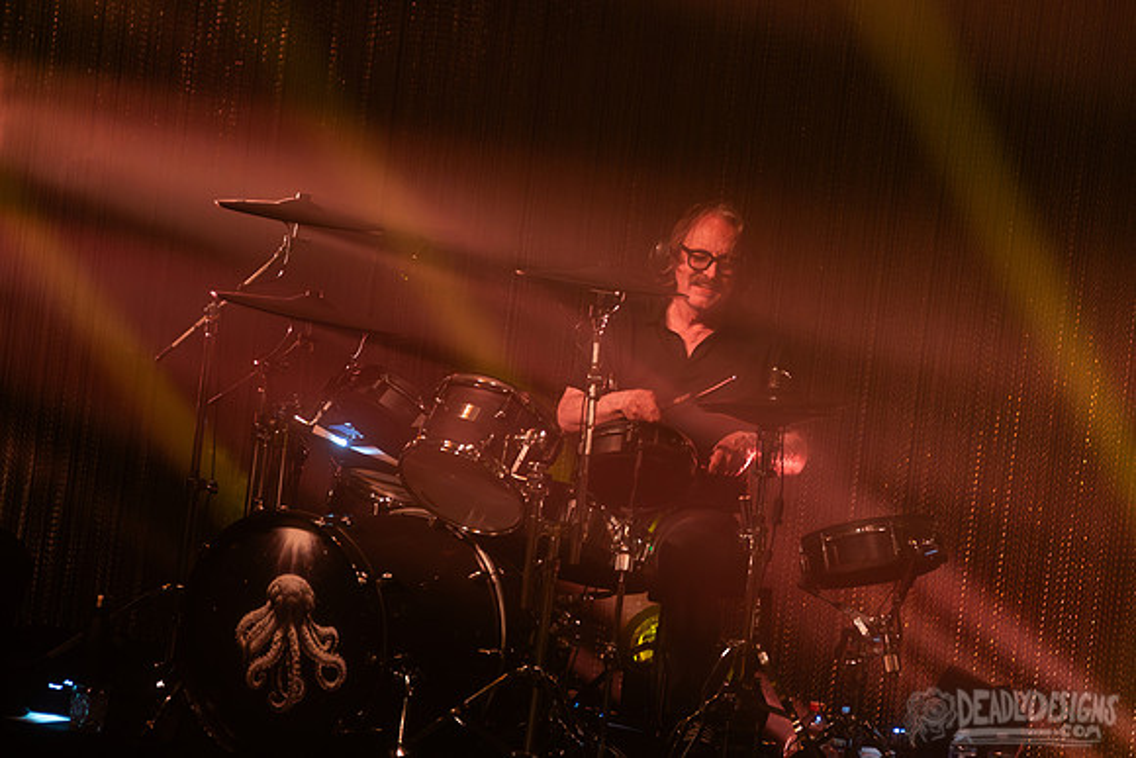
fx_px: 7909
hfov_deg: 8.2
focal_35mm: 251
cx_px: 712
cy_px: 295
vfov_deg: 5.5
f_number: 4
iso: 2500
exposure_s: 1/320
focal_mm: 200
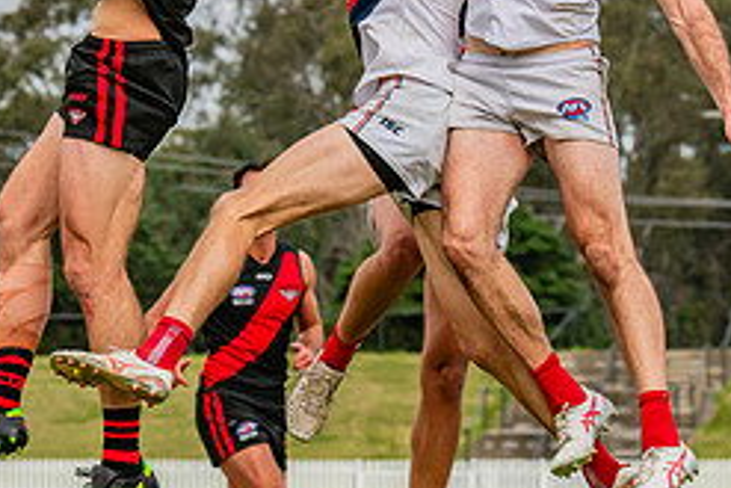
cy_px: -4
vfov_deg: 3.4
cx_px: 181
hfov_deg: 5.1
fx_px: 8167
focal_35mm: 402
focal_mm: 170
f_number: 10
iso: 800
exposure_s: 1/1250
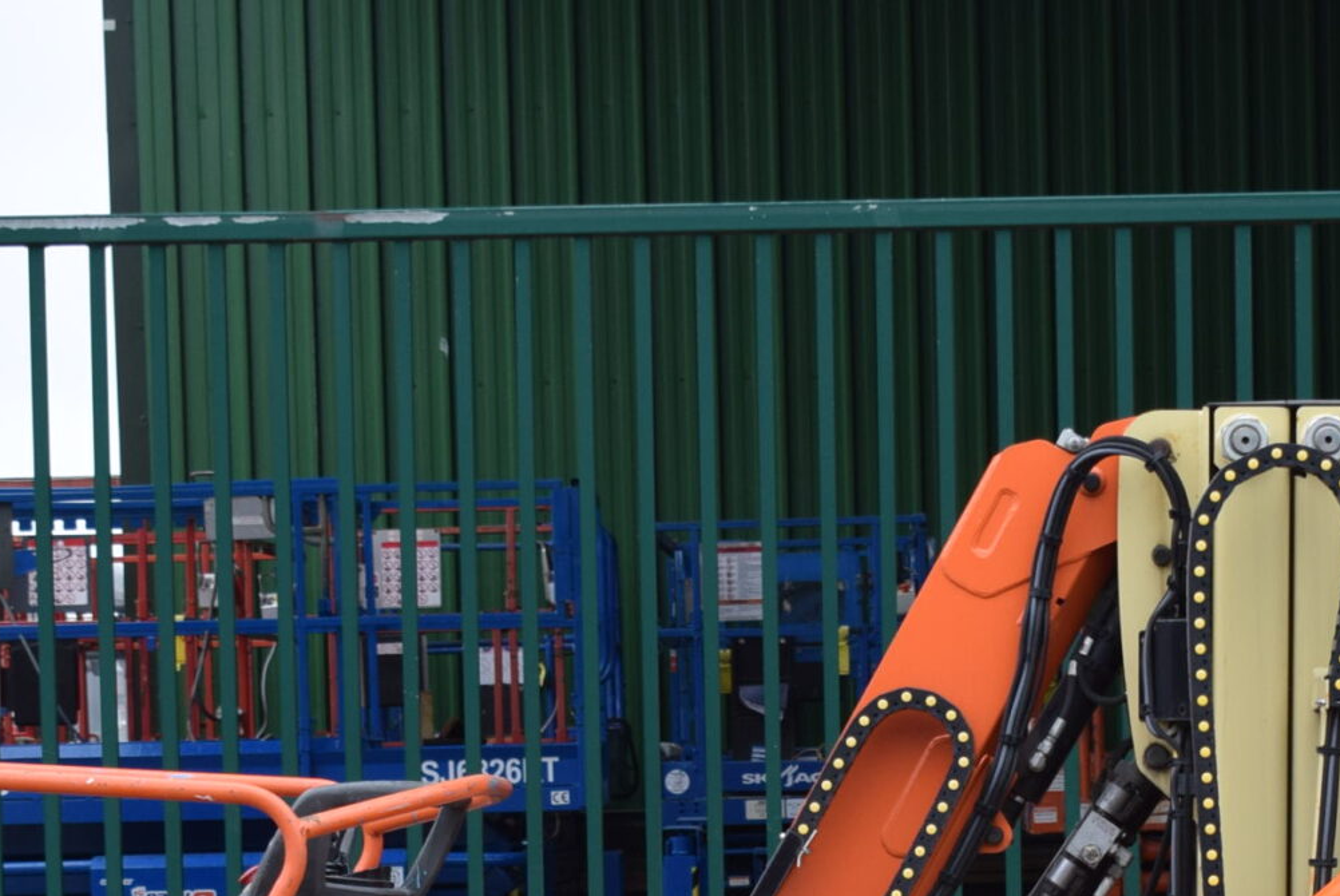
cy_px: 1133
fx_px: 5141
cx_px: 877
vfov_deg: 9.8
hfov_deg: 14.8
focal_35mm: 138
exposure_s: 1/125
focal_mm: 36
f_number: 6.3
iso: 400
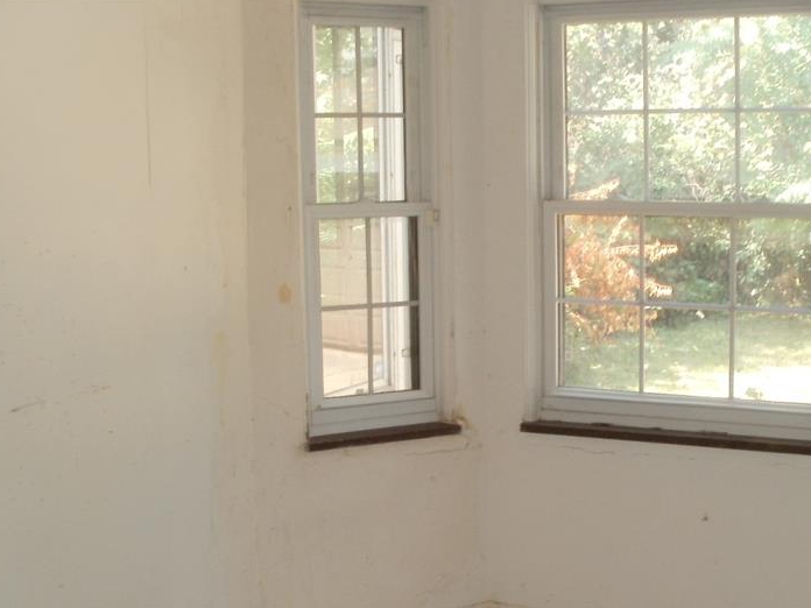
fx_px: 1242
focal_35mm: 53
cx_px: 472
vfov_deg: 27.2
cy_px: 441
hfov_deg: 36.1
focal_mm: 6.3
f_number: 3.5
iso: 125
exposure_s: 1/30
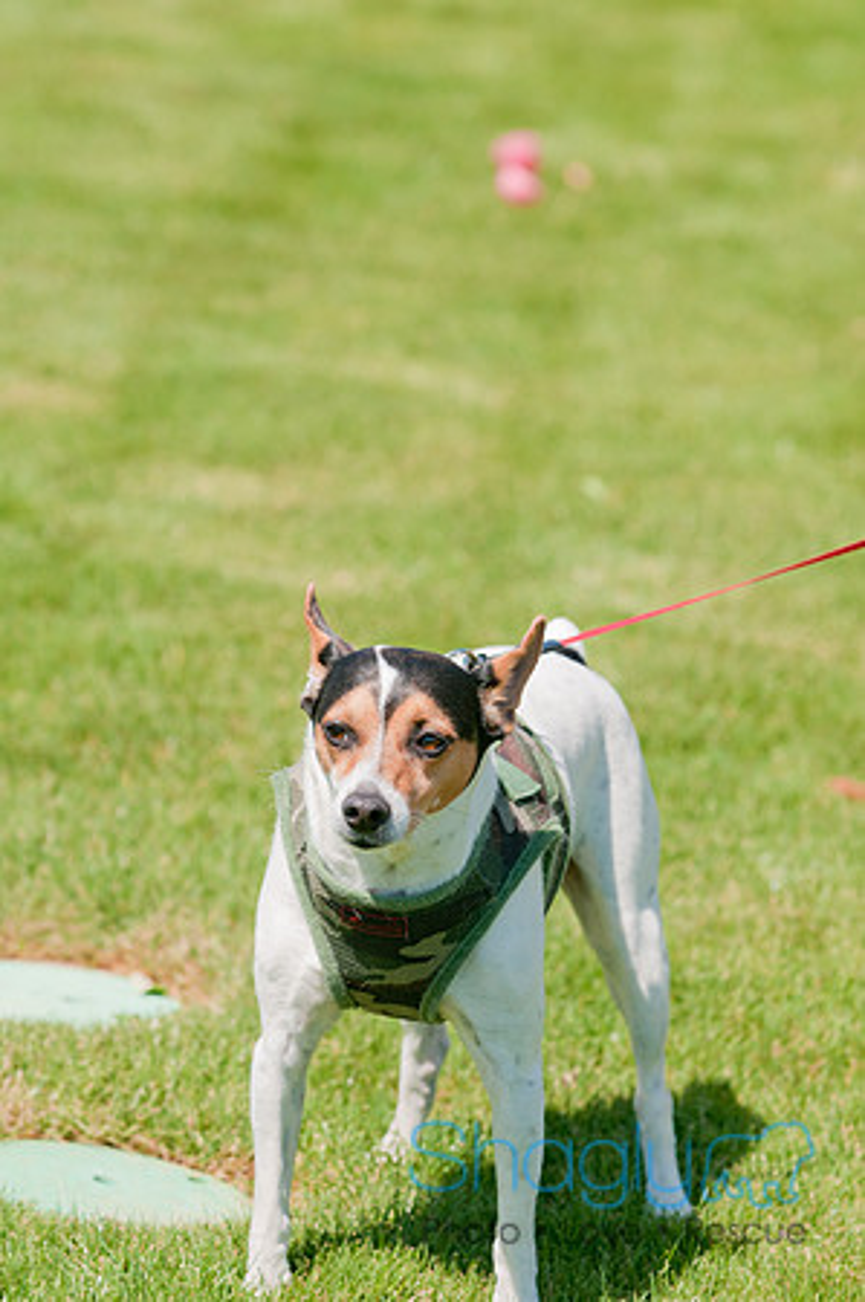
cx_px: 432
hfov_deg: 6.8
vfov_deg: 10.2
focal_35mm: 202
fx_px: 7315
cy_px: 651
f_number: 5
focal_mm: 135
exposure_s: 1/1250
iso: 200
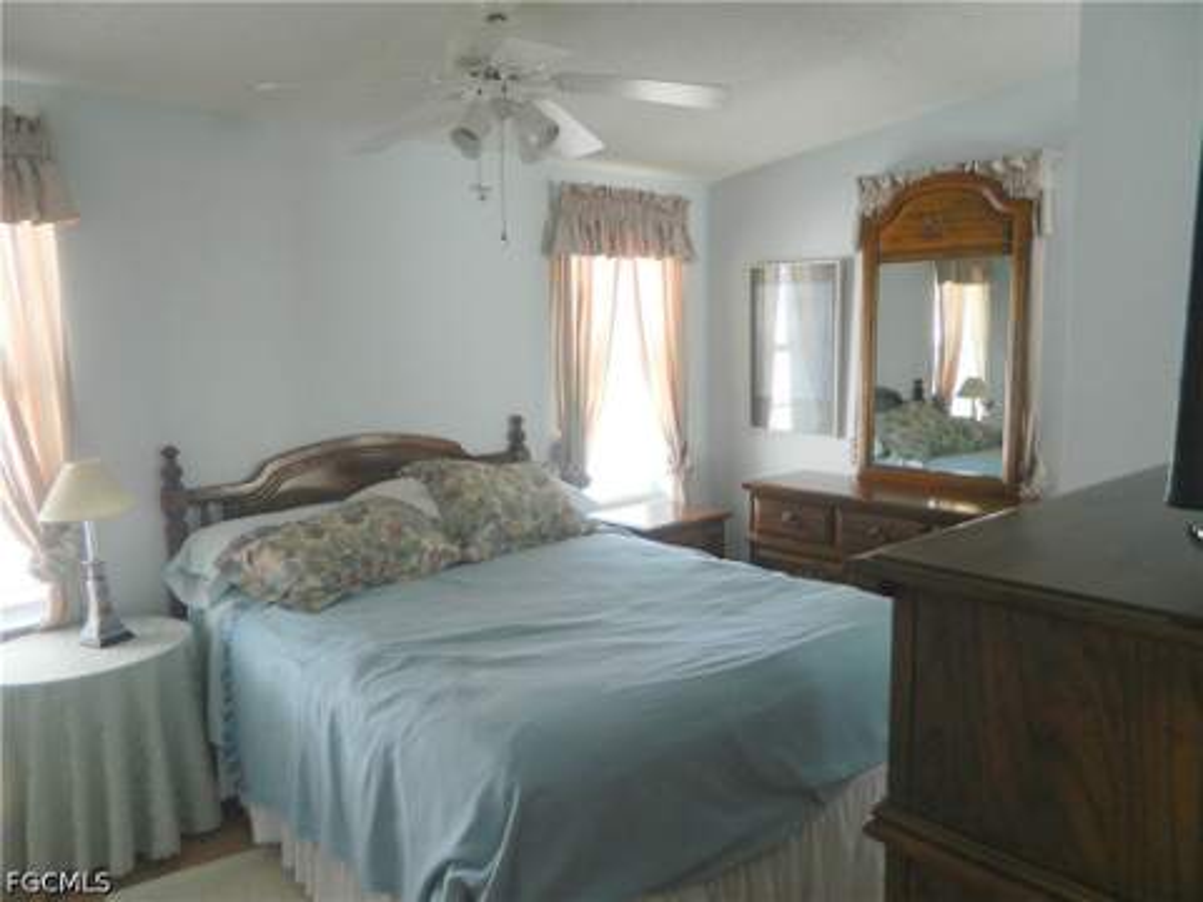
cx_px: 602
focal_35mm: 25
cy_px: 451
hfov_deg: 69.4
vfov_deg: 54.9
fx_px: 869
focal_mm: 4.5
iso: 125
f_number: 3.1
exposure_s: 1/30
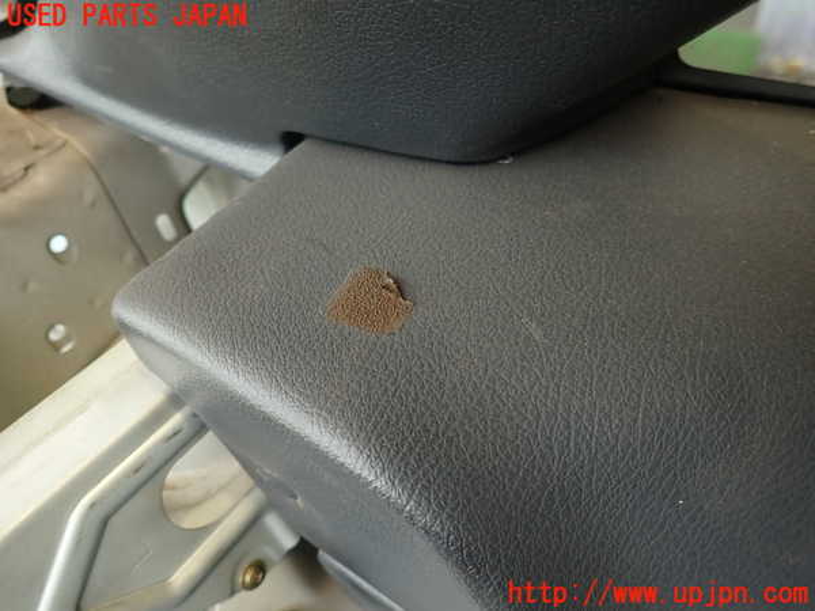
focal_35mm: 25
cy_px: 306
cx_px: 408
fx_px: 589
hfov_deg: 69.4
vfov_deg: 54.9
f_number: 2
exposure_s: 1/60
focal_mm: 4.5
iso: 200
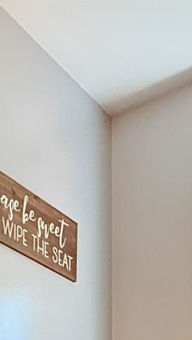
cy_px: 528
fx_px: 660
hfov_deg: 15.8
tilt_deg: -0.2
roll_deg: -0.3
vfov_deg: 22.8
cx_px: -48
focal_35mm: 73
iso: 400
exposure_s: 1/120
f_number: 2.2
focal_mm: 2.22
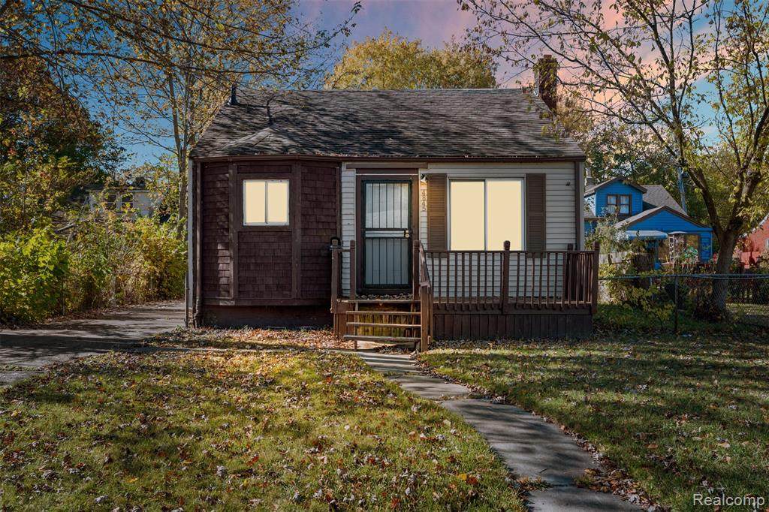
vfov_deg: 44.9
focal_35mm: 29
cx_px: 384
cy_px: 256
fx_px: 619
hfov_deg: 63.7
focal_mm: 29
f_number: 8
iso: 400
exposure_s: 1/60
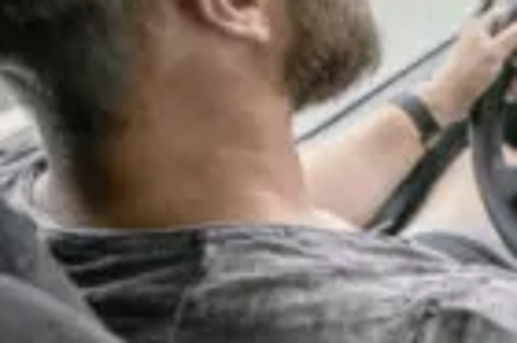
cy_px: 2
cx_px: 764
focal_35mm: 71
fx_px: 1018
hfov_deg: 23.2
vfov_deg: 18.6
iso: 400
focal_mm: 16
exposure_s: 1/400
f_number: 4
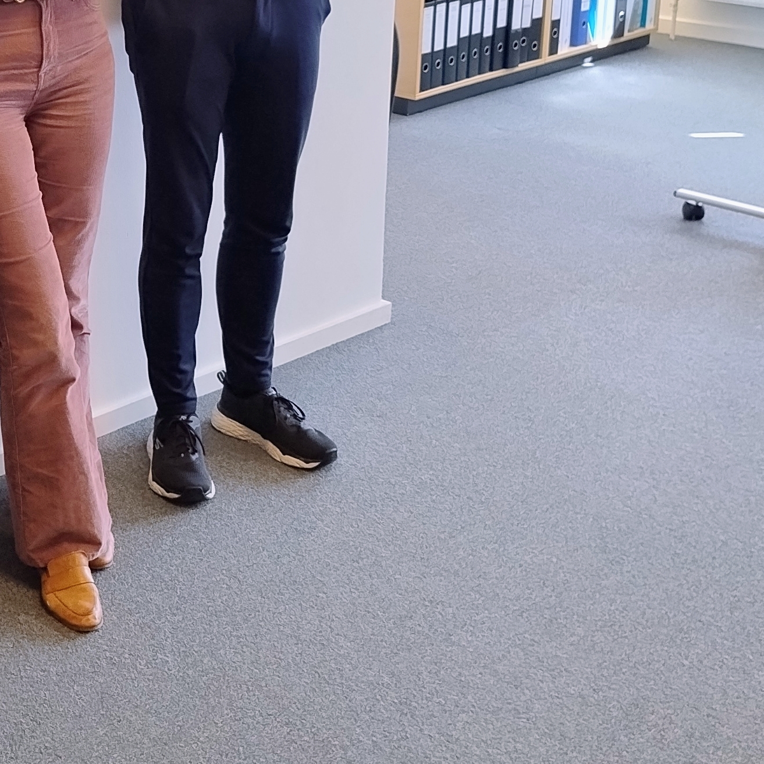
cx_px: -94
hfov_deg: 24.2
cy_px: 119
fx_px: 1648
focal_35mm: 66
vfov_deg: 25.5
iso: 250
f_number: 1.8
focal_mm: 5.56
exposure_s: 1/100
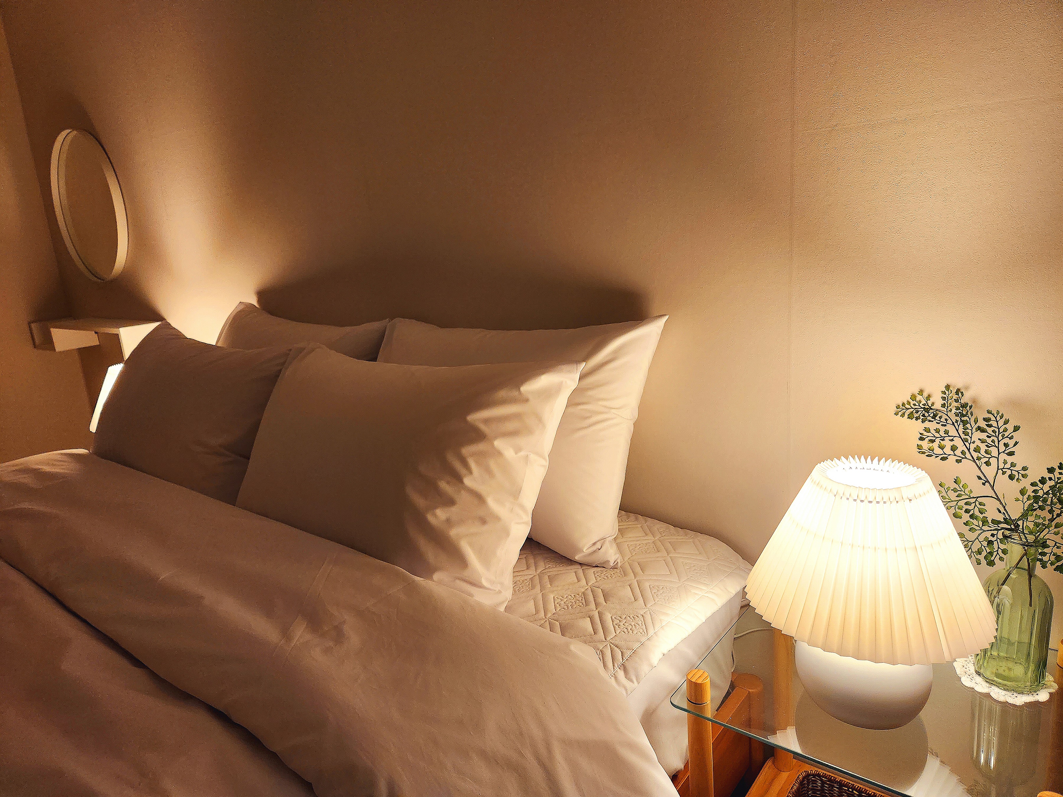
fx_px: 706
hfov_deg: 73.9
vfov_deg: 58.9
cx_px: 532
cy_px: 398
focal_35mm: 23
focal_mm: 5.4
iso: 320
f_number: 1.8
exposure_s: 1/120
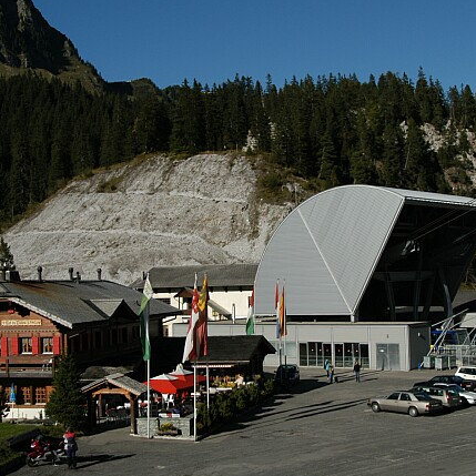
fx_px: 887
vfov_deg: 30.0
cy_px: 219
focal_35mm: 57
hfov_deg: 29.9
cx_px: 301
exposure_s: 1/500
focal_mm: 24
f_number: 11
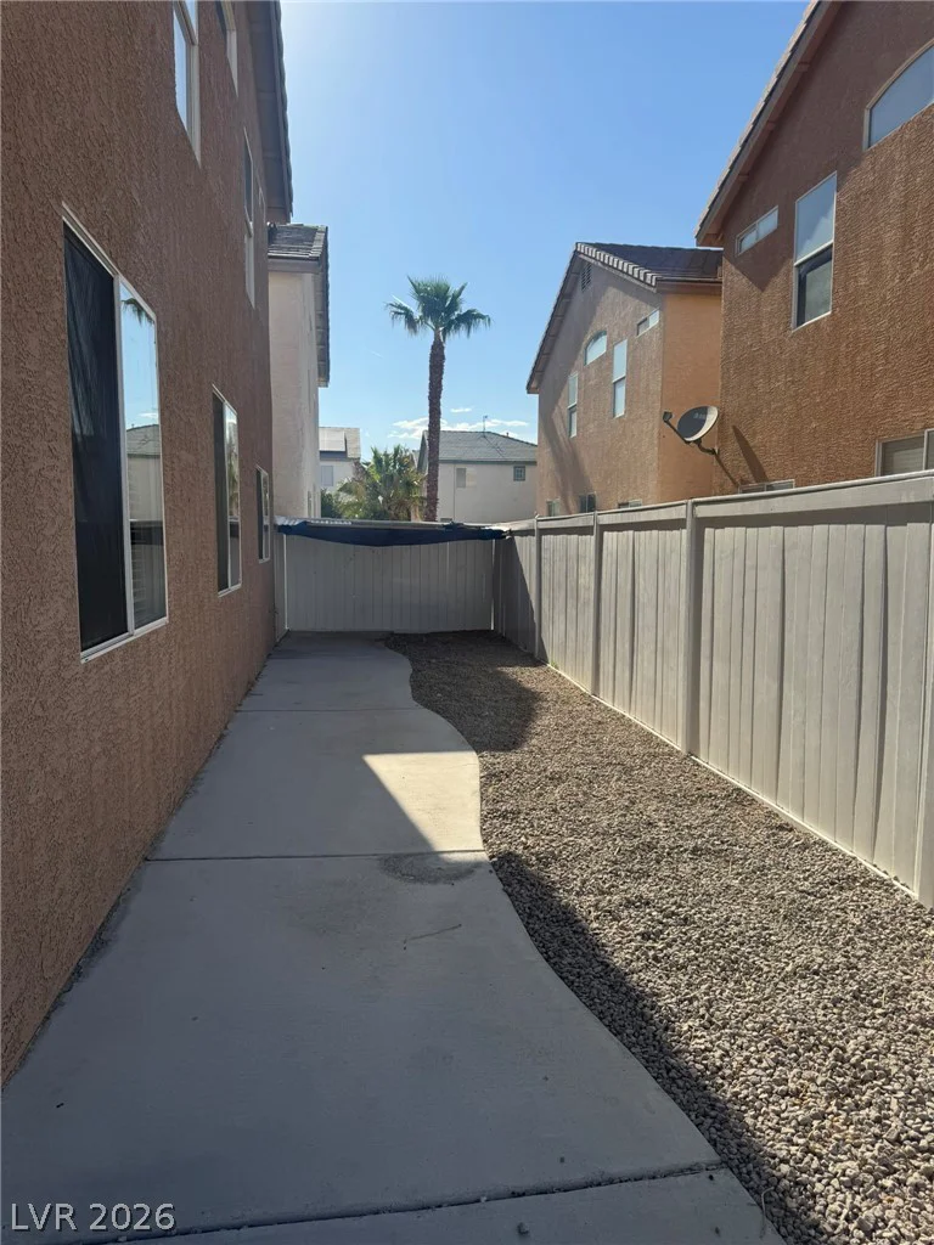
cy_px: 622
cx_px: 467
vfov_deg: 71.6
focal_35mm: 24
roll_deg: +0.3
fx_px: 863
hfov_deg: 56.8
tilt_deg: -5.7
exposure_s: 1/5348
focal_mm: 6.76
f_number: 1.78
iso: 80
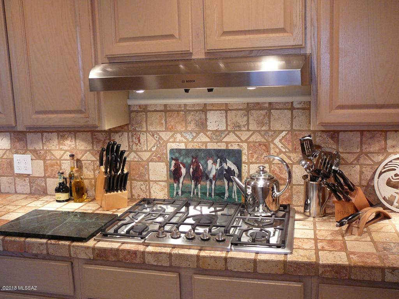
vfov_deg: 40.7
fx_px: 403
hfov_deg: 52.6
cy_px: 150
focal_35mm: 35
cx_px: 200
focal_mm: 5.2
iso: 200
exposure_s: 1/13
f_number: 2.8
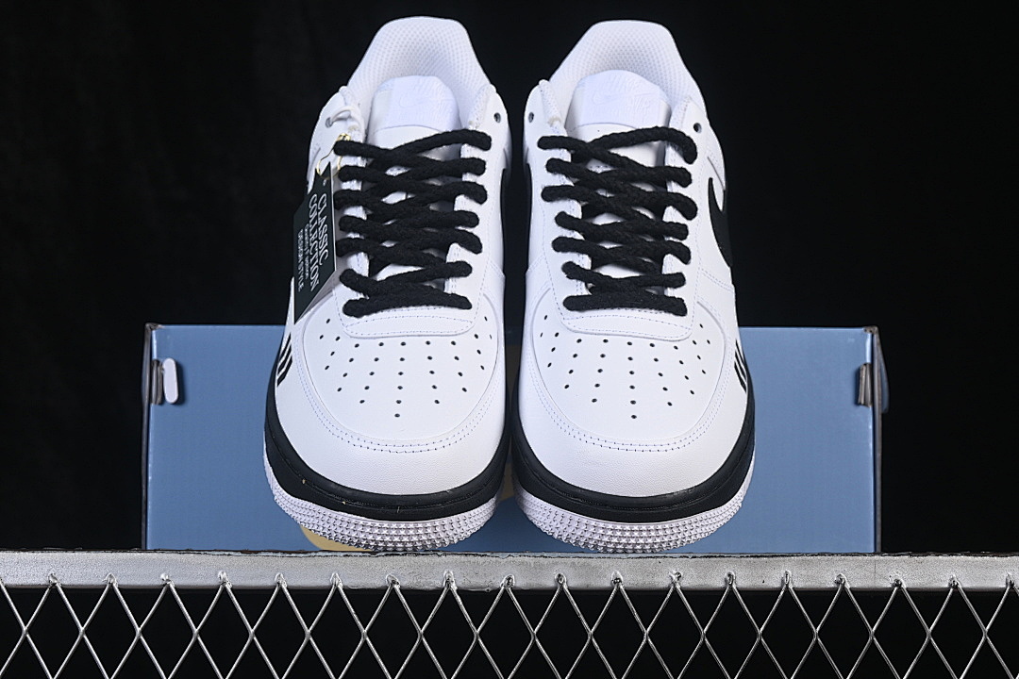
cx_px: 510
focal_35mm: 75
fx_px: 2123
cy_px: 340
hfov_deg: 27.0
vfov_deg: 18.2
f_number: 8
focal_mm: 50
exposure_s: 1/80
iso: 160
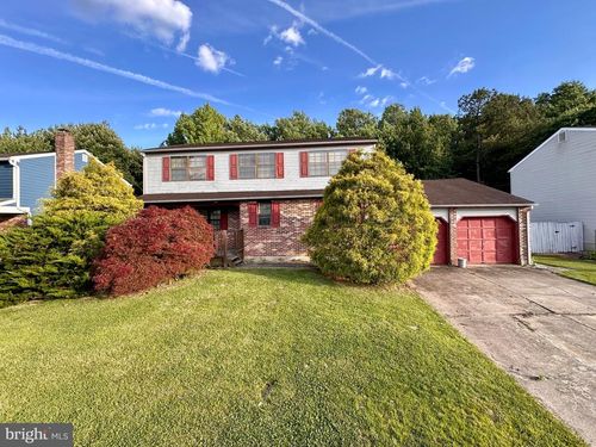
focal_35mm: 14
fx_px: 241
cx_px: 298
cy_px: 224
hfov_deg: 102.1
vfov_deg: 85.7
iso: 40
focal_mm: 2.22
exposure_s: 1/339
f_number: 2.2
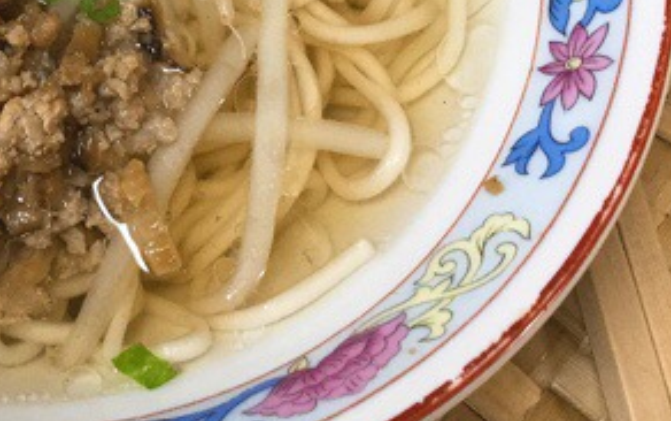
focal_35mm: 72
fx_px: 1318
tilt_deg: -60.2
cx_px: -34
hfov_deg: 26.7
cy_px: -127
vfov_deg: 17.1
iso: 100
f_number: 2.4
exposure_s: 1/30
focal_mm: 3.3
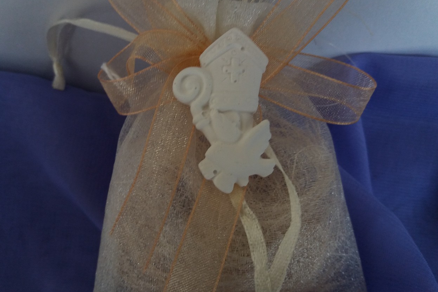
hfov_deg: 61.9
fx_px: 365
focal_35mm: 30
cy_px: 145
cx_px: 214
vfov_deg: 43.6
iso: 100
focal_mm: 3.7
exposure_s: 1/30
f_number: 1.9
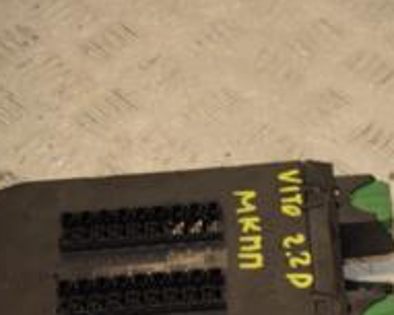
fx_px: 1289
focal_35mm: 110
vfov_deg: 13.6
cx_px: 394
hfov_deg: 17.0
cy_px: 371
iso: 800
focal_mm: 25
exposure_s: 1/200
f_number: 5.6
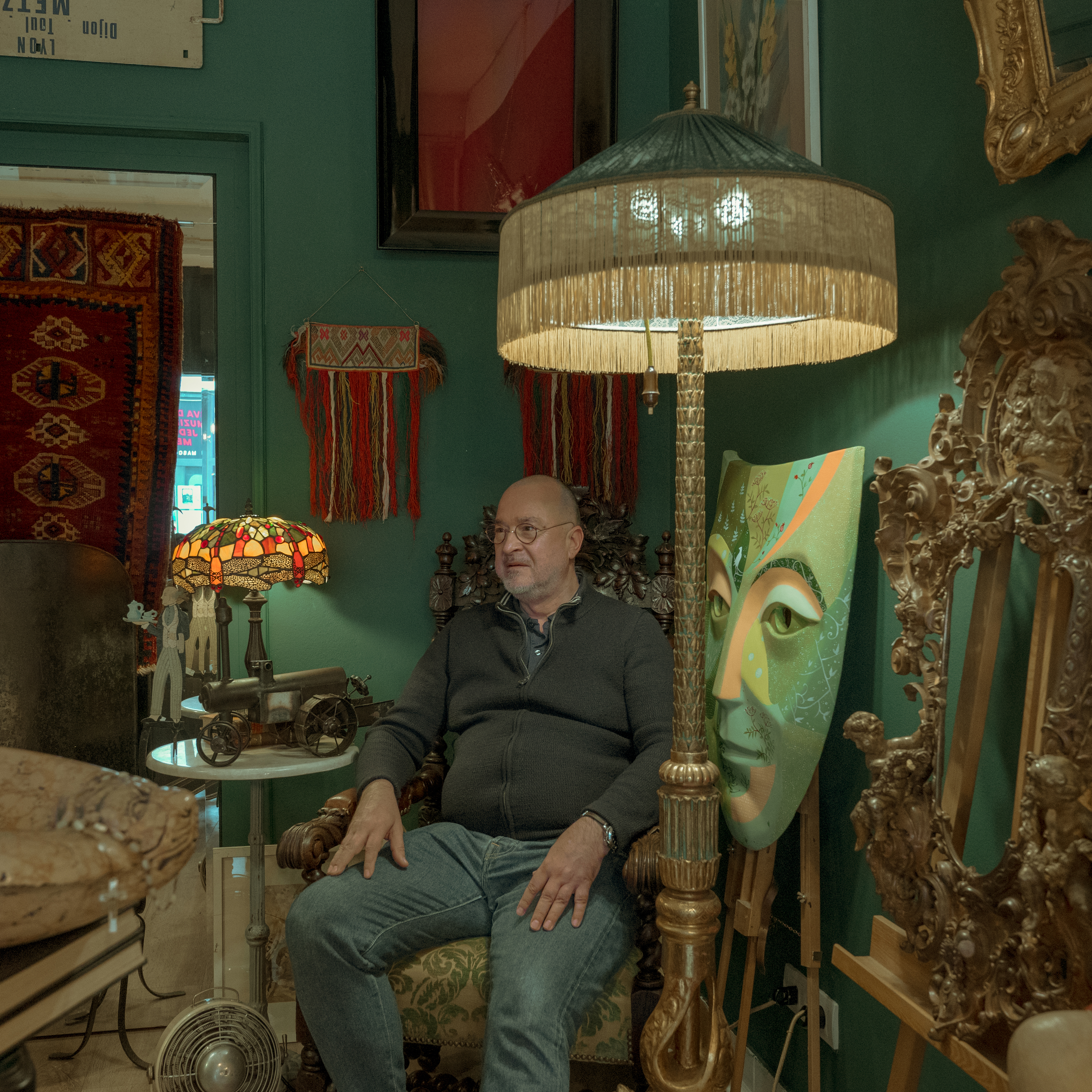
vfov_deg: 48.5
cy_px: 551
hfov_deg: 48.4
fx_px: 1213
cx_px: 525
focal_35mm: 34
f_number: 5.6
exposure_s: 1/80
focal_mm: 26
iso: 3200
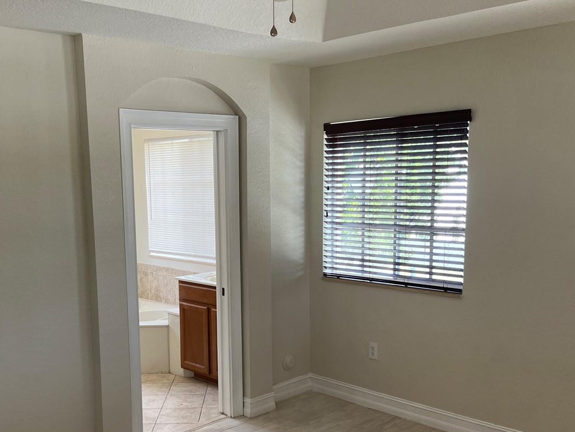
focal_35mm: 40
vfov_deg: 35.7
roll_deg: +1.2
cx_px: 243
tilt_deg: -9.7
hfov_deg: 46.6
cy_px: 272
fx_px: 664
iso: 80
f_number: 1.5
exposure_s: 1/121
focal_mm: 5.7
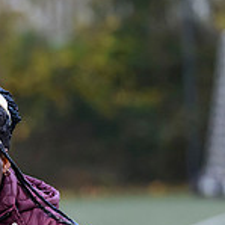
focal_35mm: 787
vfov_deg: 2.2
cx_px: -126
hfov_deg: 2.2
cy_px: 318
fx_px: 5787
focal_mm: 200
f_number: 4.5
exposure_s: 1/2500
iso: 5000
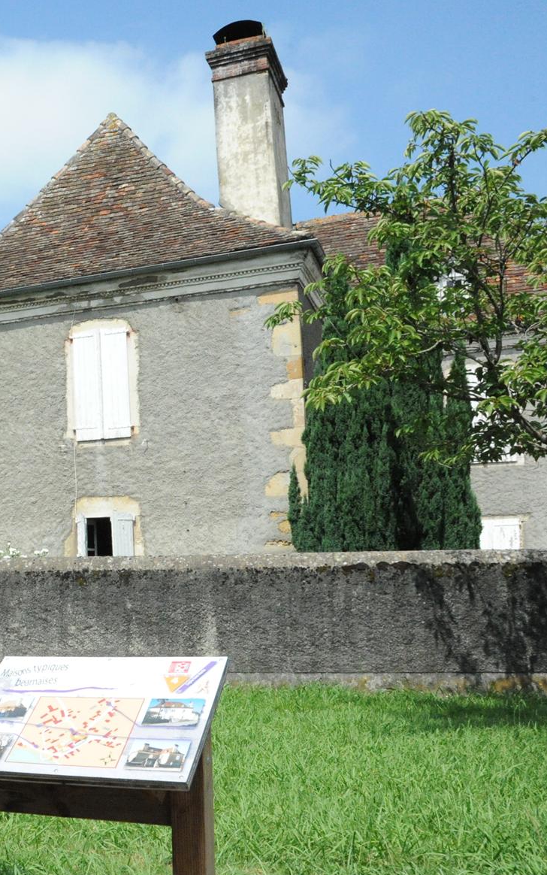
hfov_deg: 25.7
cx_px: -159
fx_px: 1025
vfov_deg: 46.1
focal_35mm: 43
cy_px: 500
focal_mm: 24
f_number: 16
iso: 6400
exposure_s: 1/3200
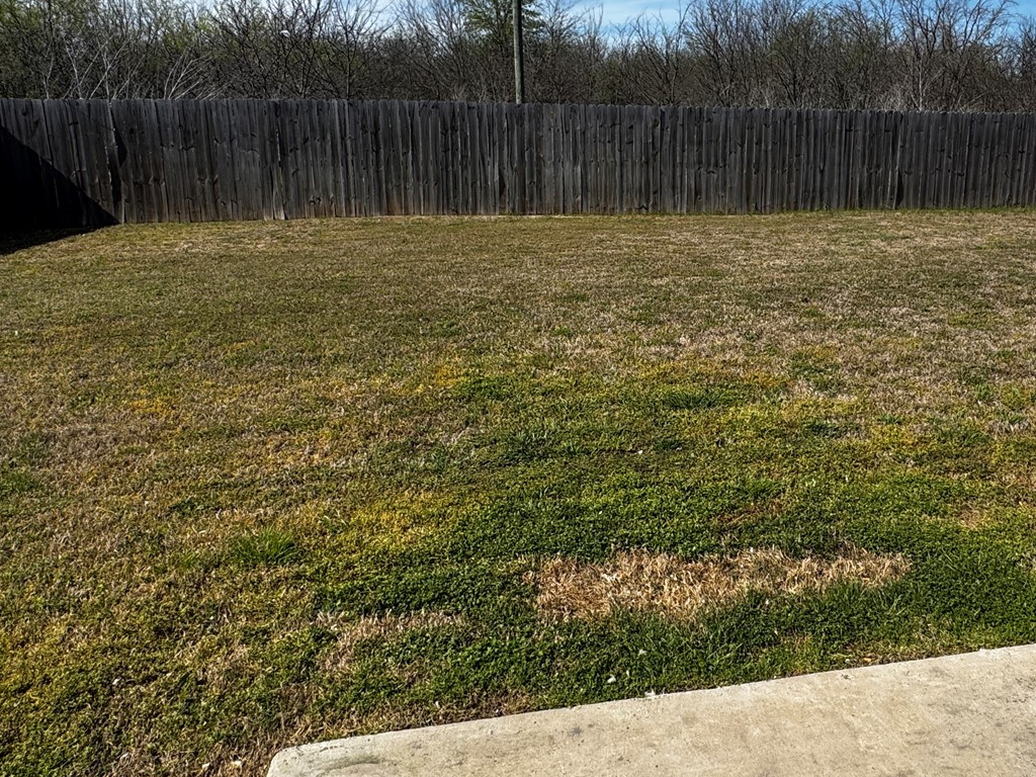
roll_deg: +0.2
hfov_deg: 62.6
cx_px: 646
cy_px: 293
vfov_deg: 49.3
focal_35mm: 28
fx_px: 838
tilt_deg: -12.1
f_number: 2.2
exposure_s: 1/1832
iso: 50
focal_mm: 2.22
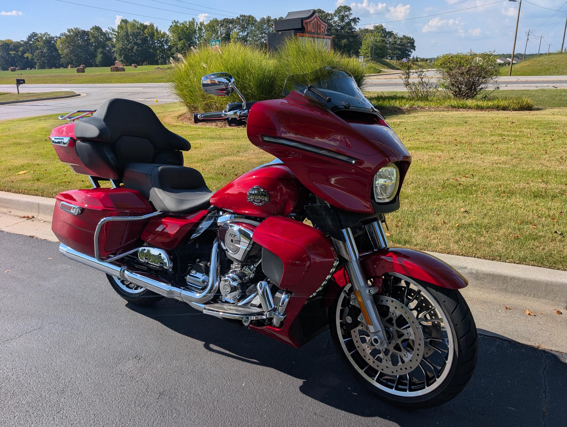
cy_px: 214
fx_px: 394
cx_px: 284
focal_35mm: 24
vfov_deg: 56.9
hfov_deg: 71.5
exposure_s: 1/1203
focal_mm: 6.9
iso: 20
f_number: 1.68
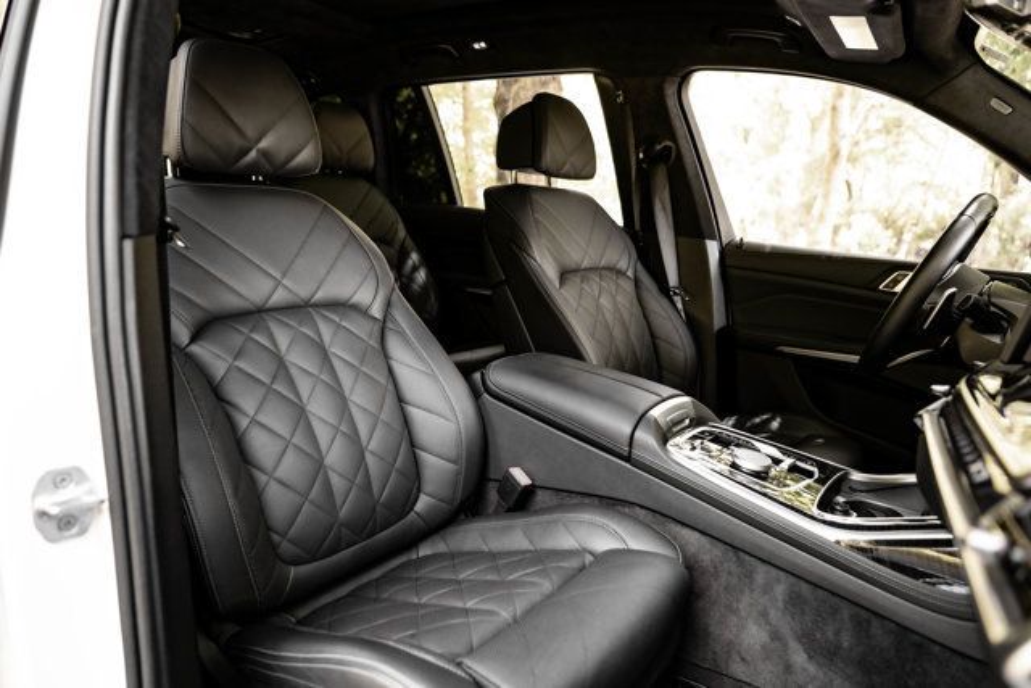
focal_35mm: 24
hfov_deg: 73.7
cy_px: 344
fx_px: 687
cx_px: 516
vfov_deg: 53.2
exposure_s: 1/320
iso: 800
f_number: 2.8
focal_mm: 24
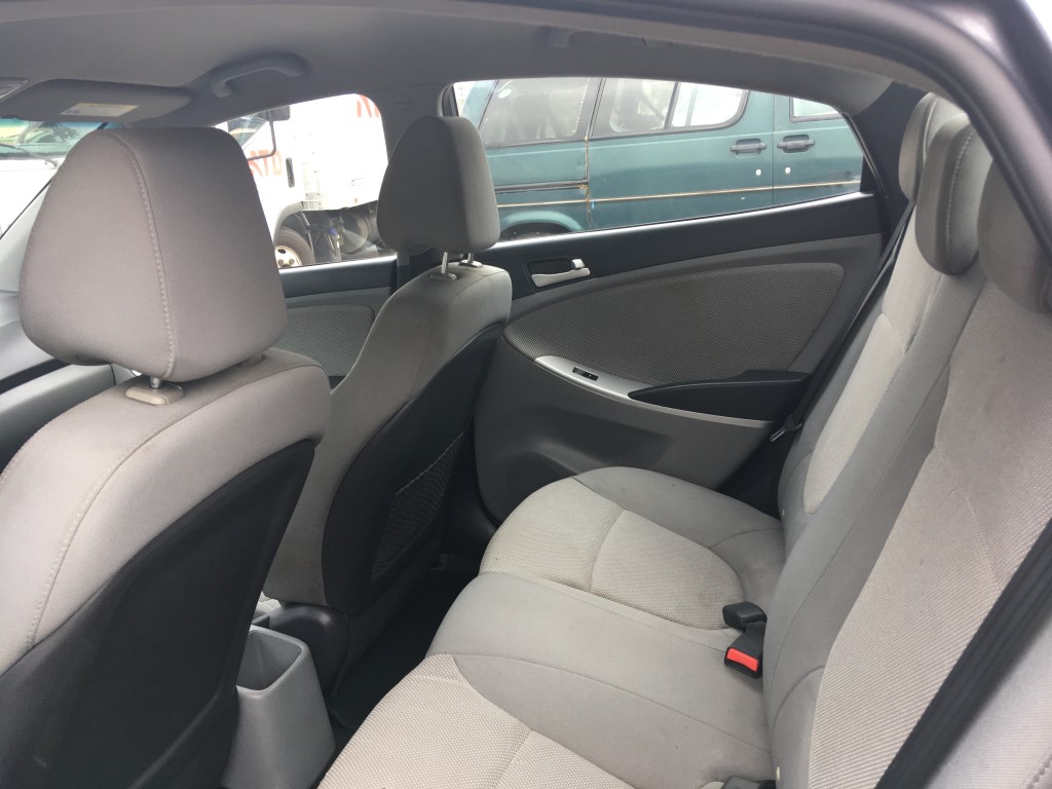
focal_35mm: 29
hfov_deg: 61.7
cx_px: 526
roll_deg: +3.2
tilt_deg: -17.2
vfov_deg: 48.2
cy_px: 394
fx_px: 881
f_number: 2.2
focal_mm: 4.15
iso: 40
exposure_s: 1/120
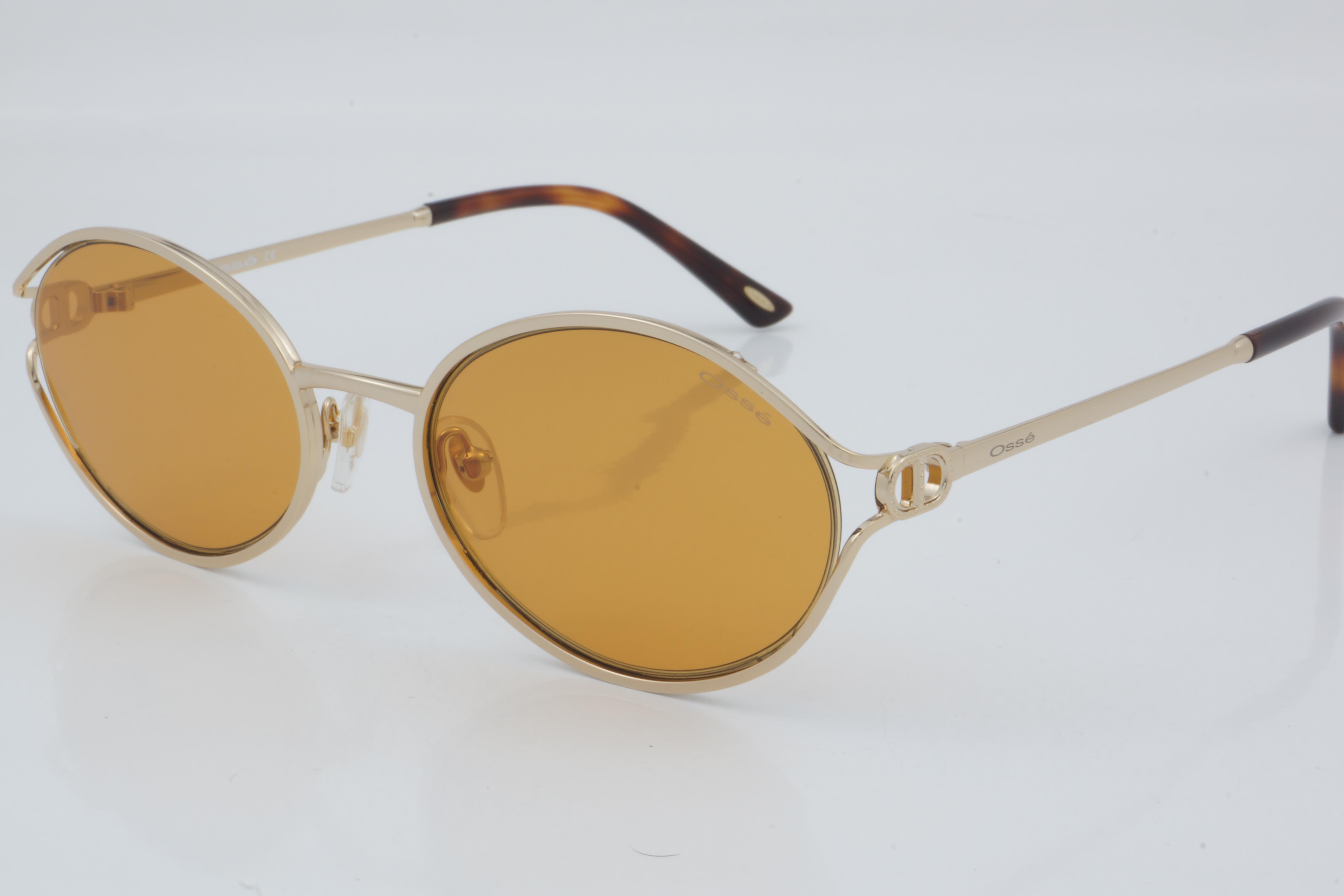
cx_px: 681
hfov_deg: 26.7
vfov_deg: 17.9
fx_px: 2837
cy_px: 451
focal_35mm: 76
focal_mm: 50
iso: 100
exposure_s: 1/3
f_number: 32
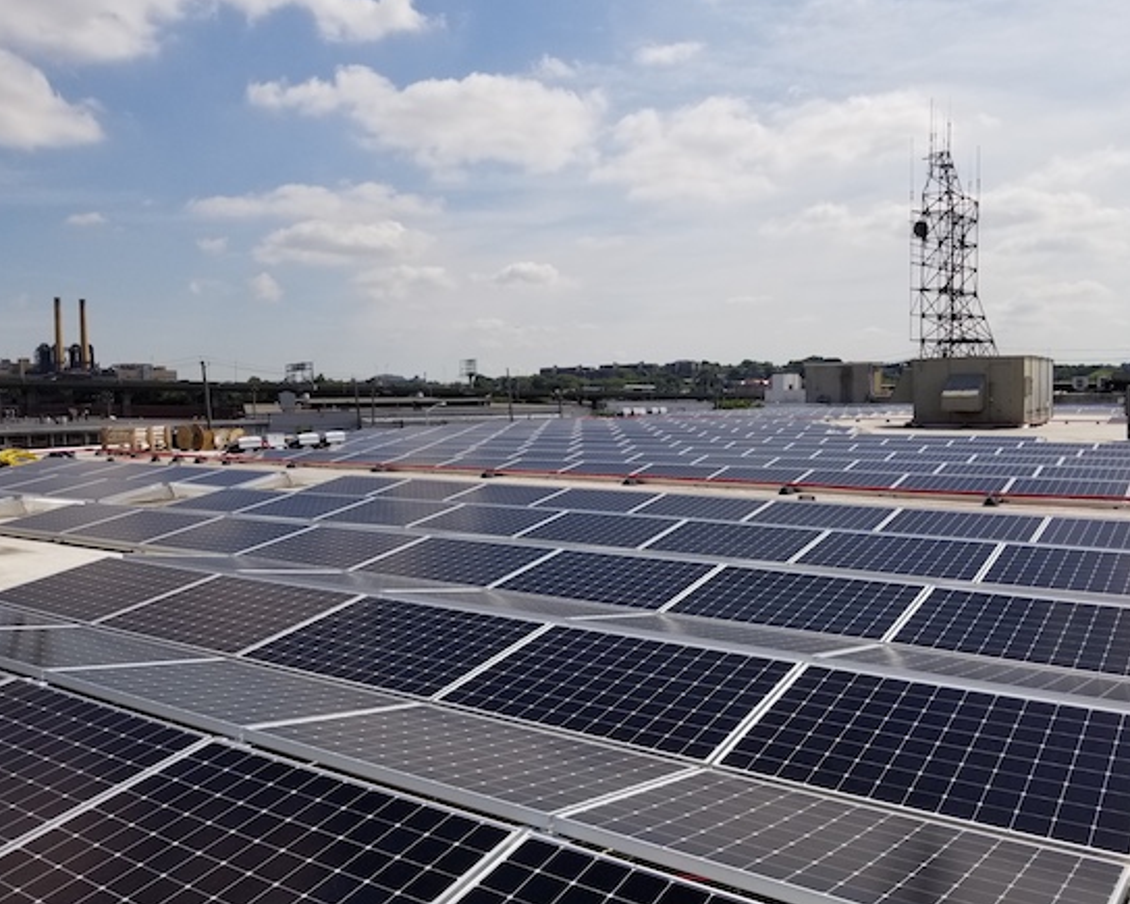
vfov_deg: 51.5
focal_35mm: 28
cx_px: 617
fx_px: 936
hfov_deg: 62.1
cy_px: 447
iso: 50
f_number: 1.7
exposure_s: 1/5008
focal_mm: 4.3
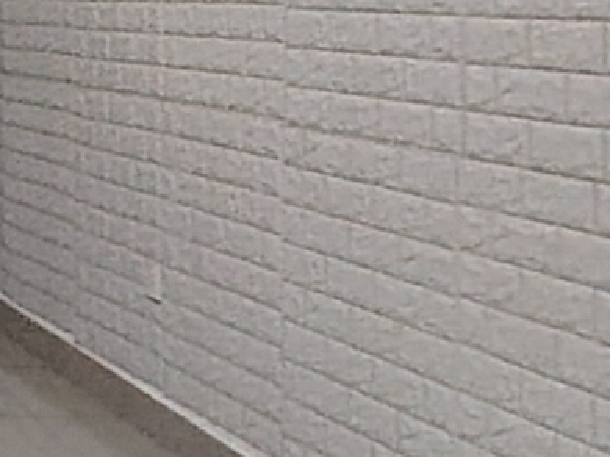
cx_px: -630
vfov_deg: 12.9
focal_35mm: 113
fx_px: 1990
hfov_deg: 14.4
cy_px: 8
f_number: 2.2
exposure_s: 1/50
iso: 359
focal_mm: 1.43
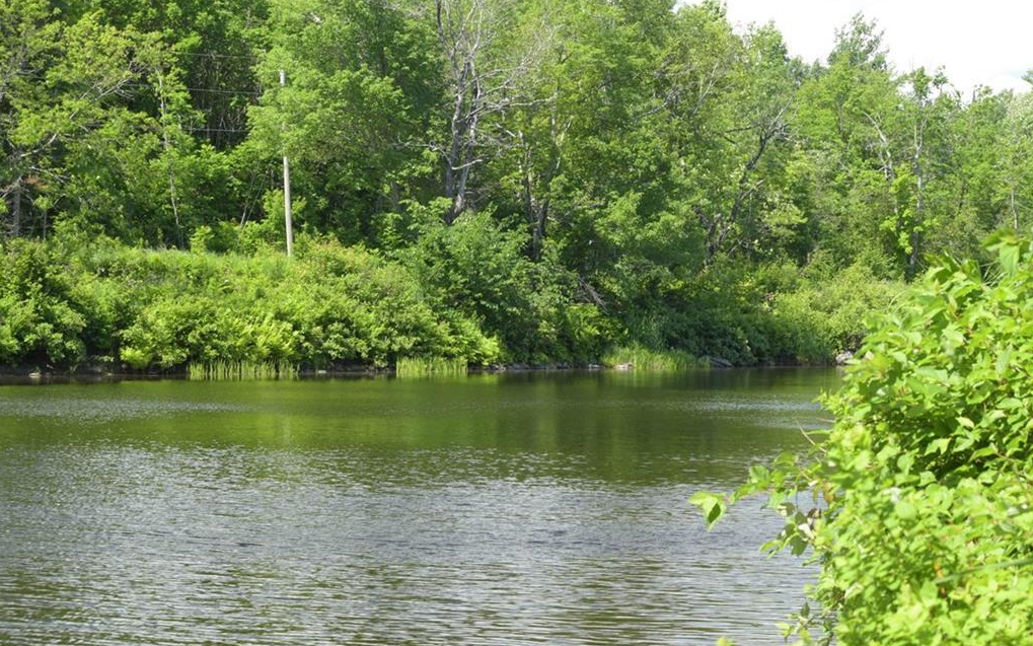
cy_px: 319
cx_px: 516
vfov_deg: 15.5
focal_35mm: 85
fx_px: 2379
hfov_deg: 24.5
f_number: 9
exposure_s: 1/50
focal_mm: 55
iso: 200
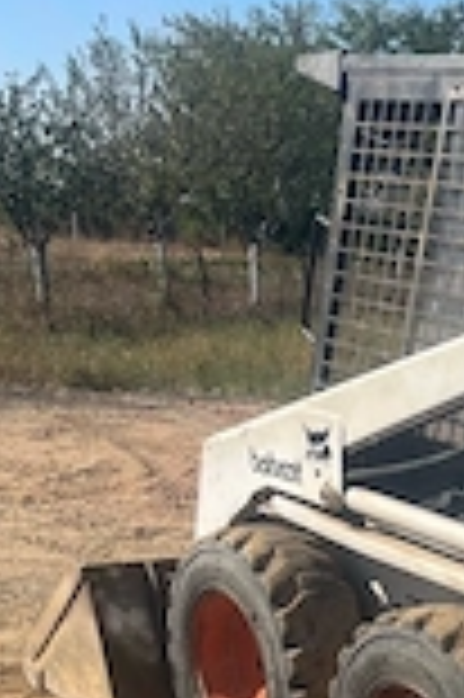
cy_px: 752
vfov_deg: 26.7
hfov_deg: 17.8
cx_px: 653
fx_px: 1356
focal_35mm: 70
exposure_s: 1/2899
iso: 50
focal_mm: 5.1
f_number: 1.6
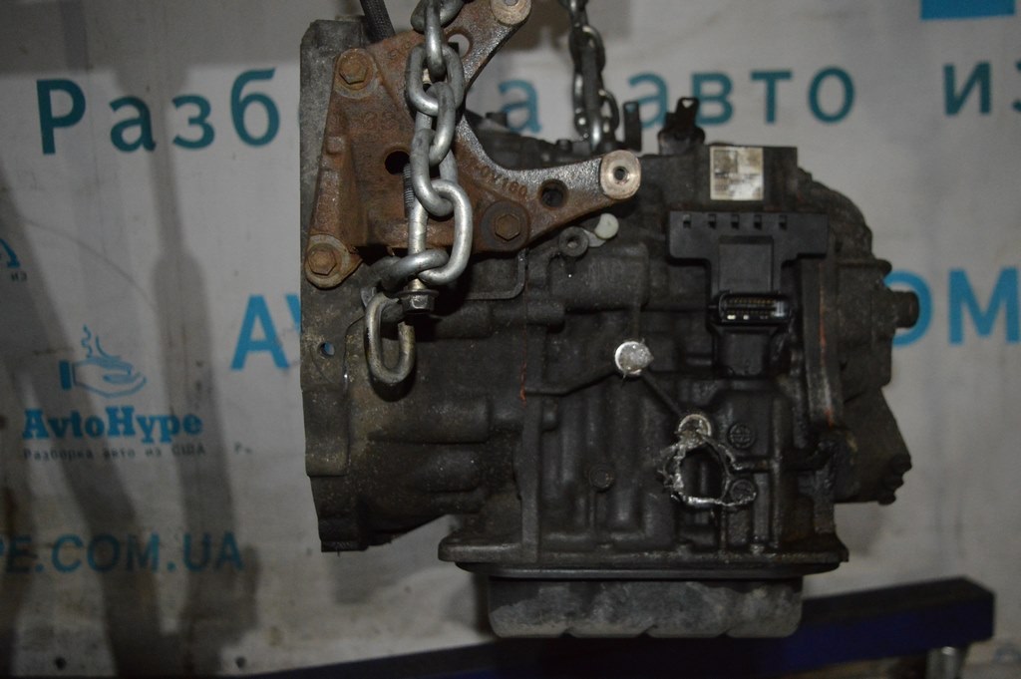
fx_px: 935
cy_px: 340
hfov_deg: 57.3
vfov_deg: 39.9
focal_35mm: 33
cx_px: 510
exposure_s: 1/60
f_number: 3.8
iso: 2800
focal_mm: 22
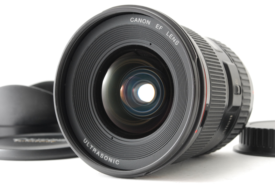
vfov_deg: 16.6
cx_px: 138
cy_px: 92
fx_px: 631
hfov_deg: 24.6
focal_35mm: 82
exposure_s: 1/125
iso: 400
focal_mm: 55
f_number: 16
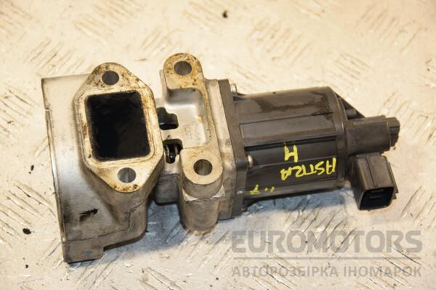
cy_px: 145
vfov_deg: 12.2
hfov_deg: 18.2
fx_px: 1362
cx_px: 218
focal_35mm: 112
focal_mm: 75
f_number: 5.3
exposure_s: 1/160
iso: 800
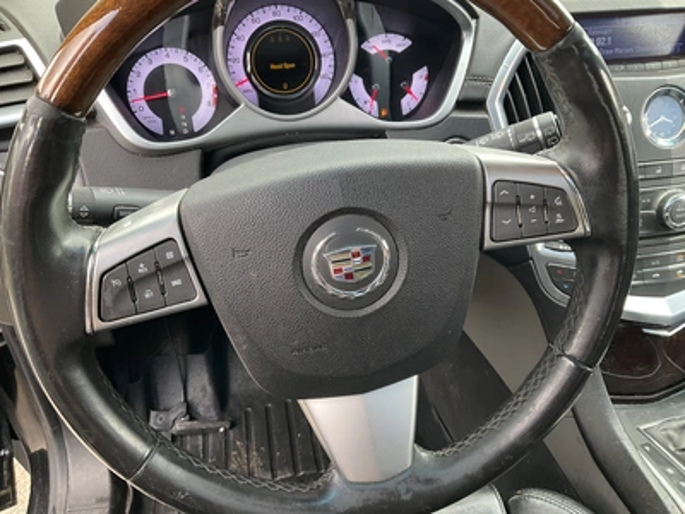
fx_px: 574
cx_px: 342
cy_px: 257
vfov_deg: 48.2
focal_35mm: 29
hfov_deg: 61.7
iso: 64
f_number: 1.8
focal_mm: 3
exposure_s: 1/117
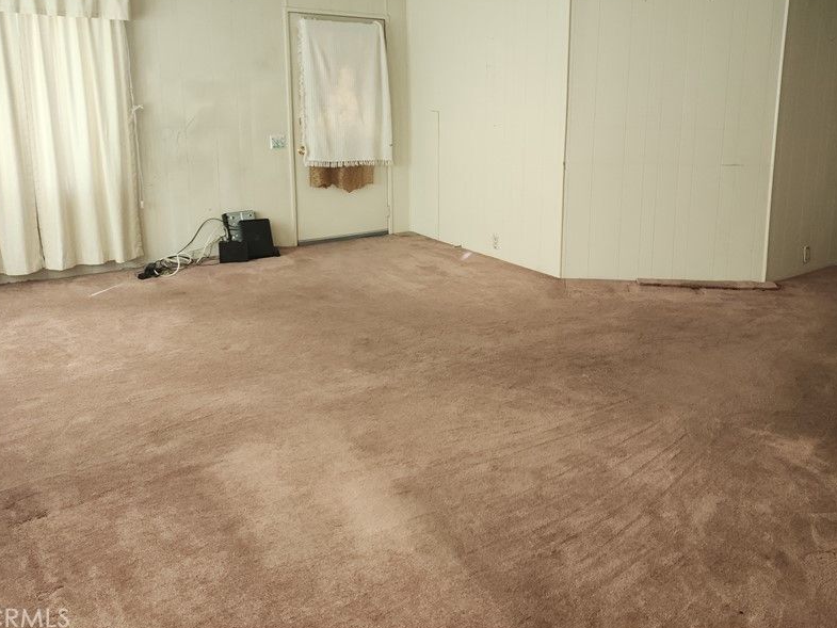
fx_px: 725
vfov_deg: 46.3
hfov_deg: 59.2
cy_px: 224
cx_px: 519
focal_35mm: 30
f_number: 1.8
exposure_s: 1/60
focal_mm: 6.4
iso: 125
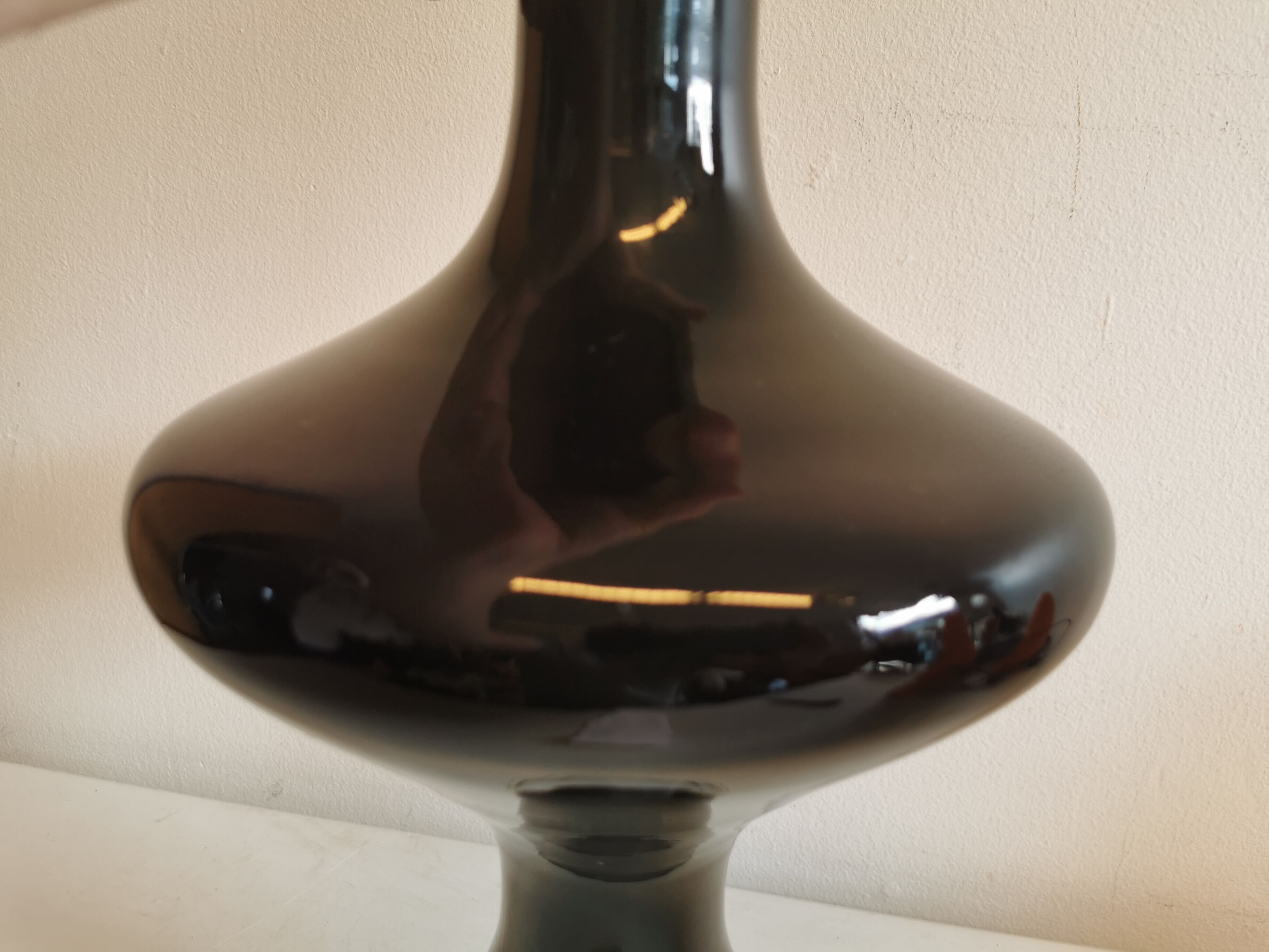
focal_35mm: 27
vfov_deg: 51.4
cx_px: 634
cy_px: 476
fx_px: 990
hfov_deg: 65.3
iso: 50
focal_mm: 5.56
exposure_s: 1/121
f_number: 1.6
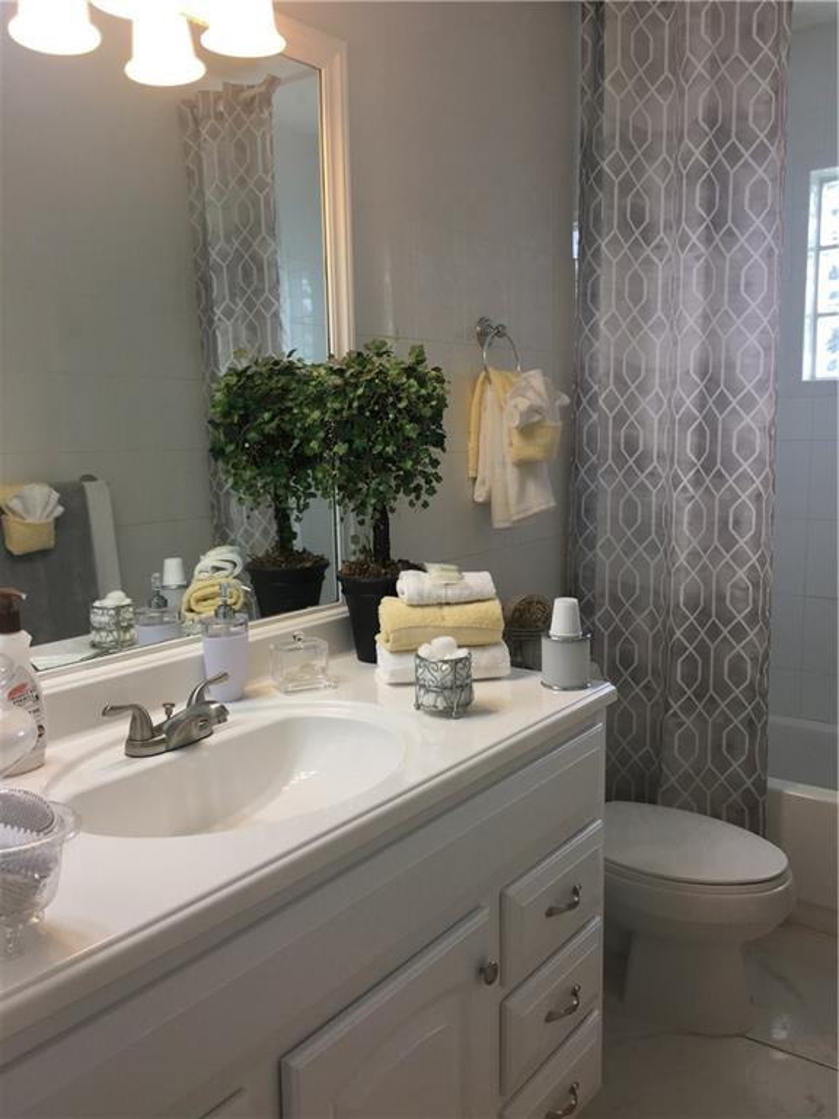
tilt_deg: -6.7
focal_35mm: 29
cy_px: 560
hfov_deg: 48.2
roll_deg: +0.4
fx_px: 937
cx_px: 420
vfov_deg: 61.7
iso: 40
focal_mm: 4.15
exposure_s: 1/100
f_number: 2.2
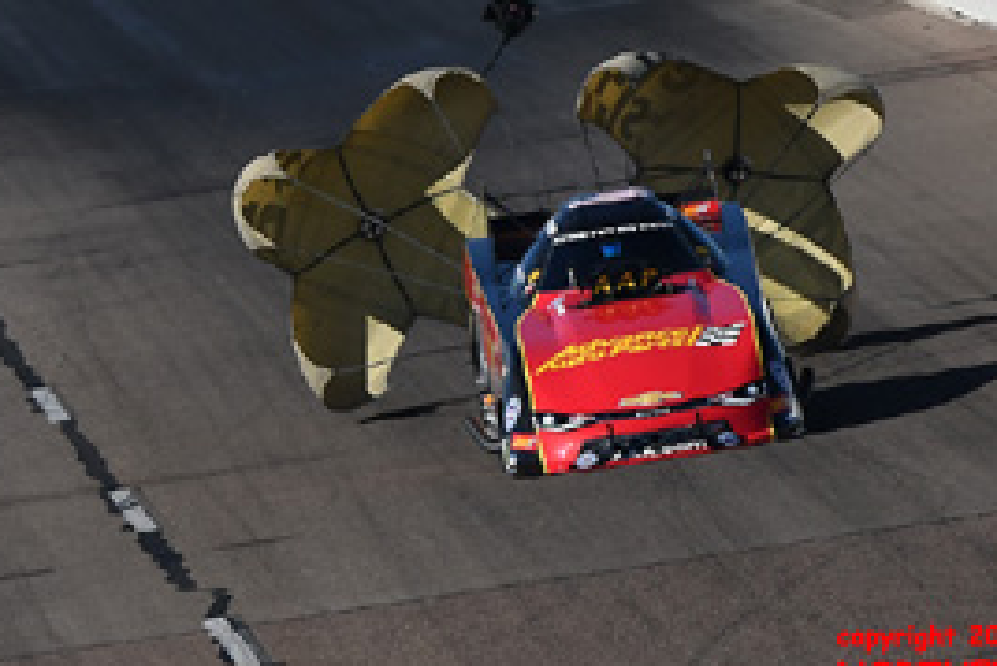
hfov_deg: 4.6
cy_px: 259
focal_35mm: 448
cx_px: 569
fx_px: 12413
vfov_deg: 3.1
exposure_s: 1/2000
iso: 160
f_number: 6.3
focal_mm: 200
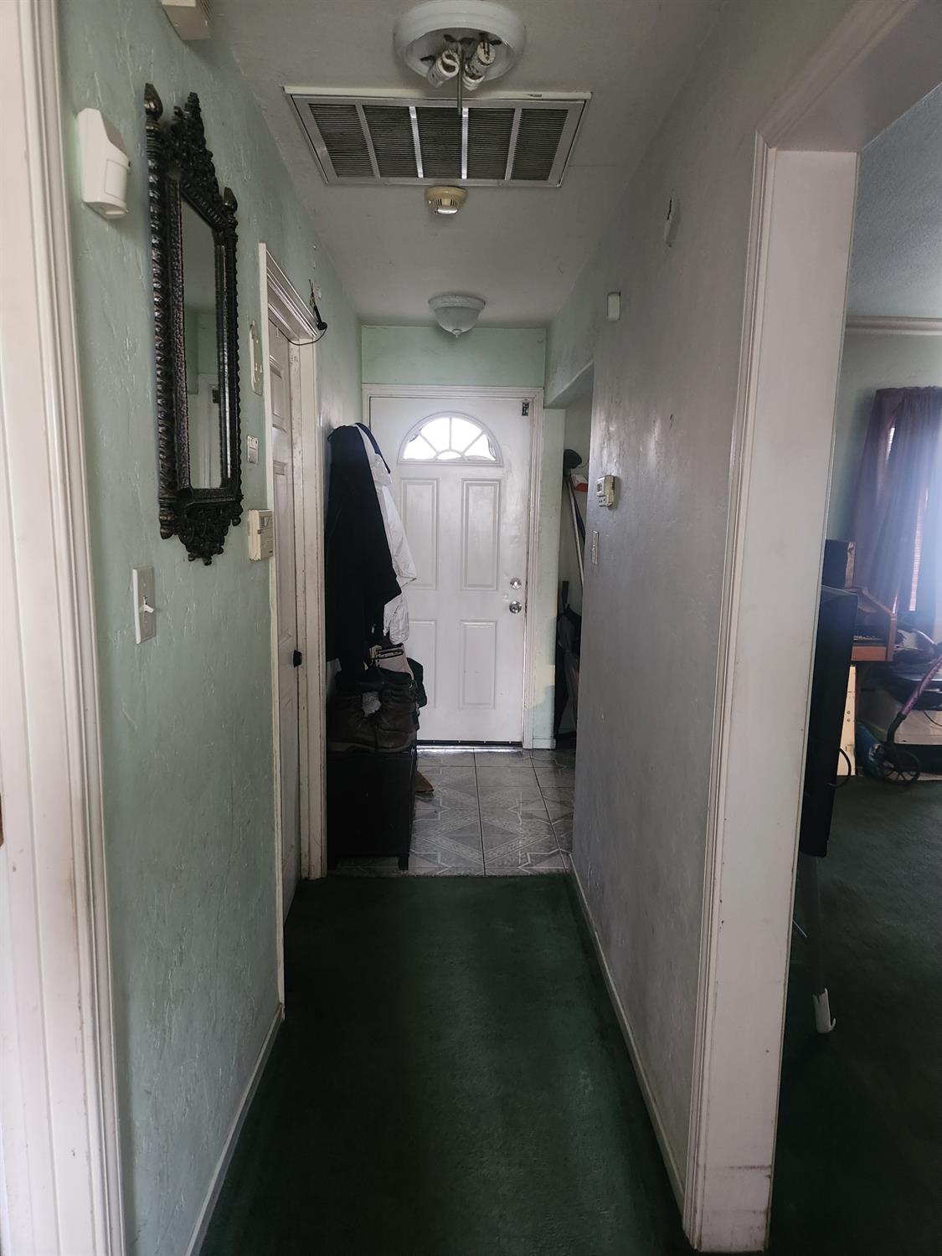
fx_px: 835
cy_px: 628
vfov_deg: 73.9
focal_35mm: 23
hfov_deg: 58.9
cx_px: 471
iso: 800
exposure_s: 1/24
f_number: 1.8
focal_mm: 5.4
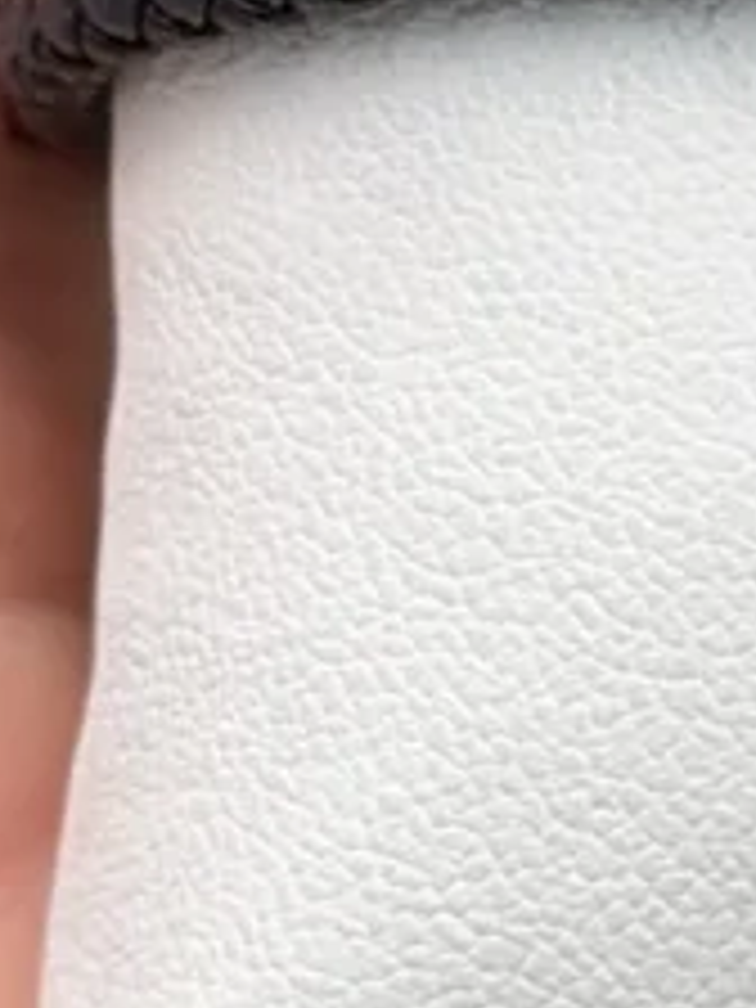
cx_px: 1512
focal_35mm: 228
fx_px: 6639
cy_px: 9
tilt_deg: -74.0
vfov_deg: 8.6
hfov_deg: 6.3
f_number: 1.78
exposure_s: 1/652
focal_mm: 6.76
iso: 64
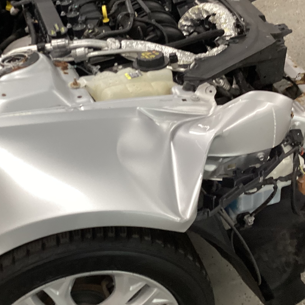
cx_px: 68
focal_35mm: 56
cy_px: 129
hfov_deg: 29.9
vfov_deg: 30.5
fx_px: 558
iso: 160
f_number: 2.4
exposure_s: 1/50
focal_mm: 3.3
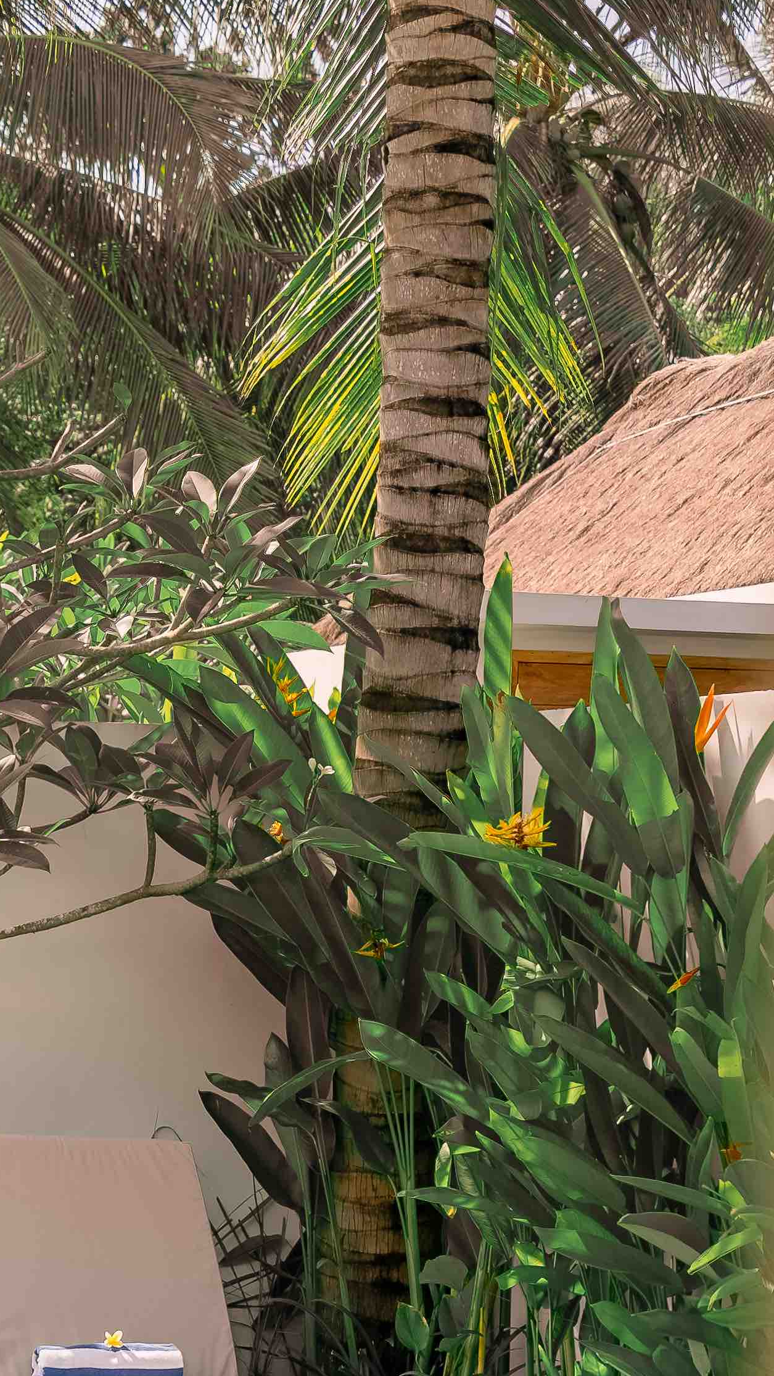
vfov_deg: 22.0
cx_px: 123
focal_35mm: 95
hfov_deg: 12.7
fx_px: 3466
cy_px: 1176
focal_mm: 48
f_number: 3.5
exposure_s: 1/8000
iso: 200
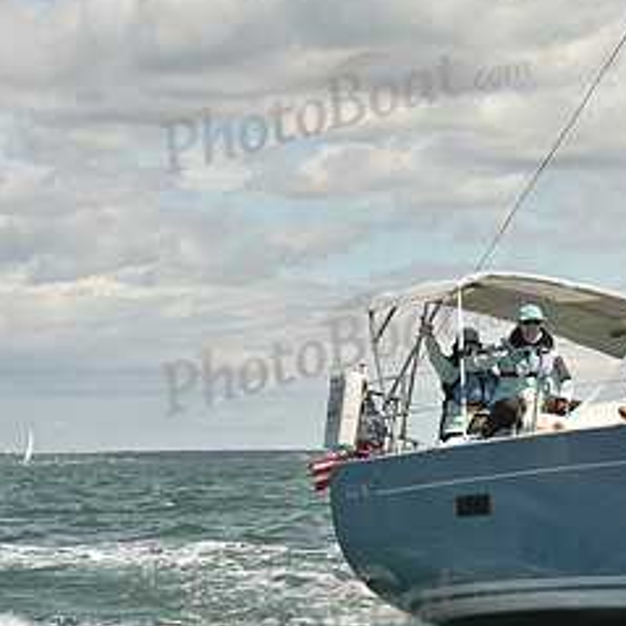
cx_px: 668
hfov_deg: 9.9
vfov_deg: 10.0
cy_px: 447
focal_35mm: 175
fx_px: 3580
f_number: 11
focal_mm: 85
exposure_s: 1/800
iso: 320
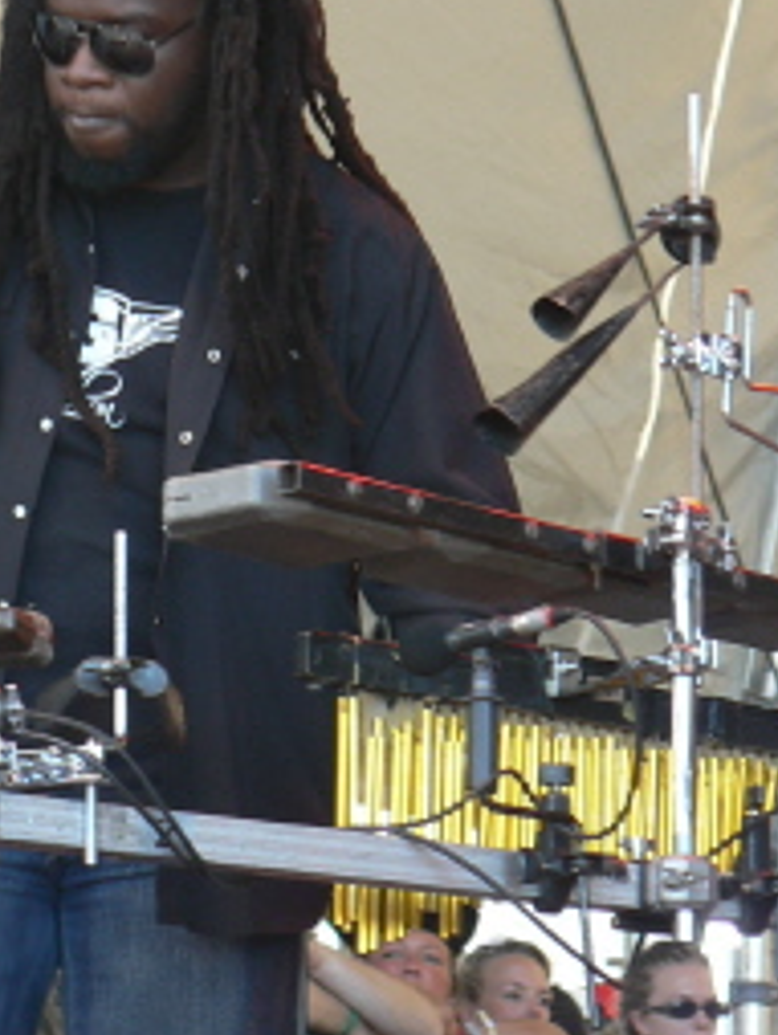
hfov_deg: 5.8
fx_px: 7629
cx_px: 98
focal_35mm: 255
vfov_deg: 7.8
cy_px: 475
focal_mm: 24.6
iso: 64
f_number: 3.3
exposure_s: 1/50
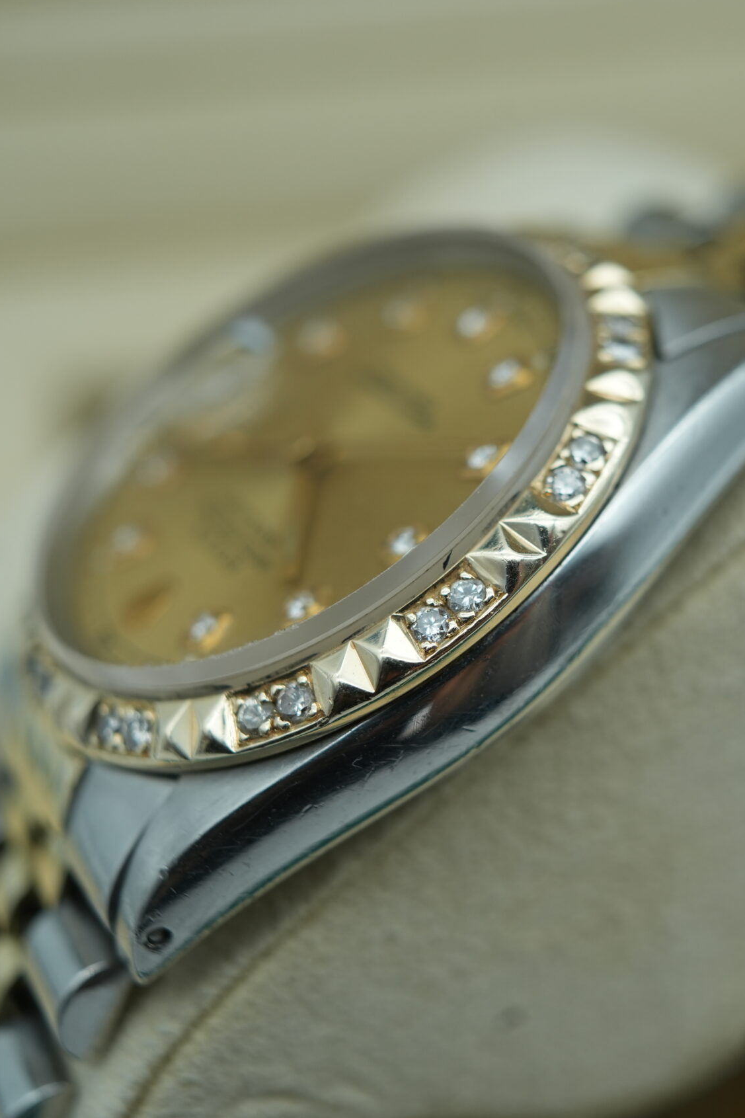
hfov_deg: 25.4
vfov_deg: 37.5
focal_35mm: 53
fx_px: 1645
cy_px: 556
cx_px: 480
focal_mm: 35
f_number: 5
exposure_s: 1/250
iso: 400
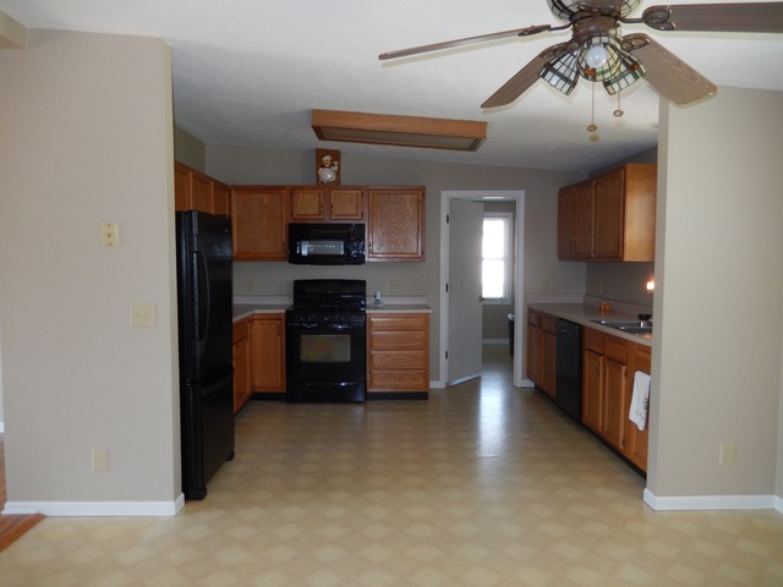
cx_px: 392
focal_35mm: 25
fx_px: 565
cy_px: 294
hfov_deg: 69.4
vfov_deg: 54.9
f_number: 3.4
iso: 200
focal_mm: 4.5
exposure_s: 1/30
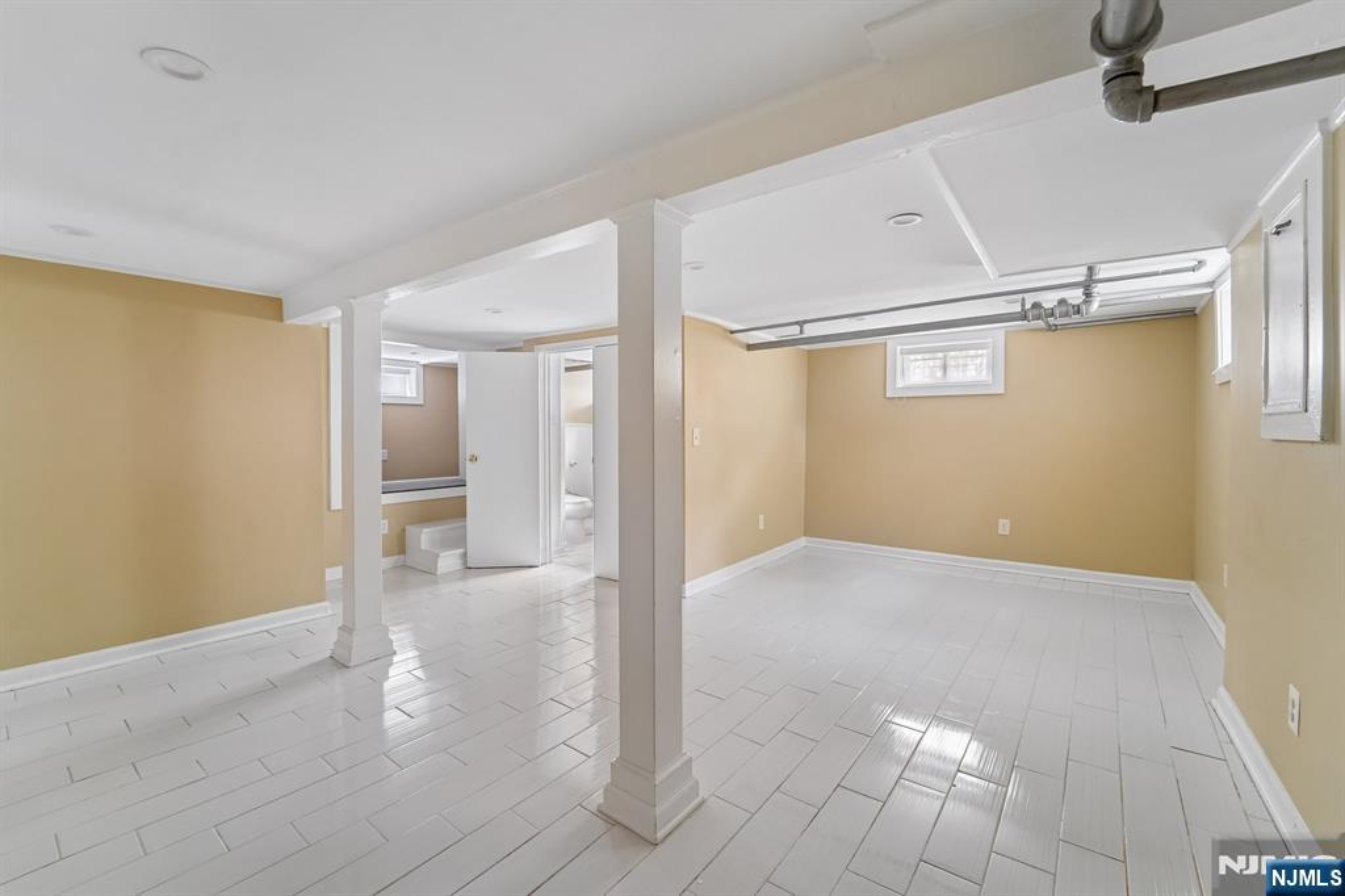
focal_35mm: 14
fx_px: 523
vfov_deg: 81.2
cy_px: 448
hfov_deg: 104.3
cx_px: 672
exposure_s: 1.6
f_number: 8
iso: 400
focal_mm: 14
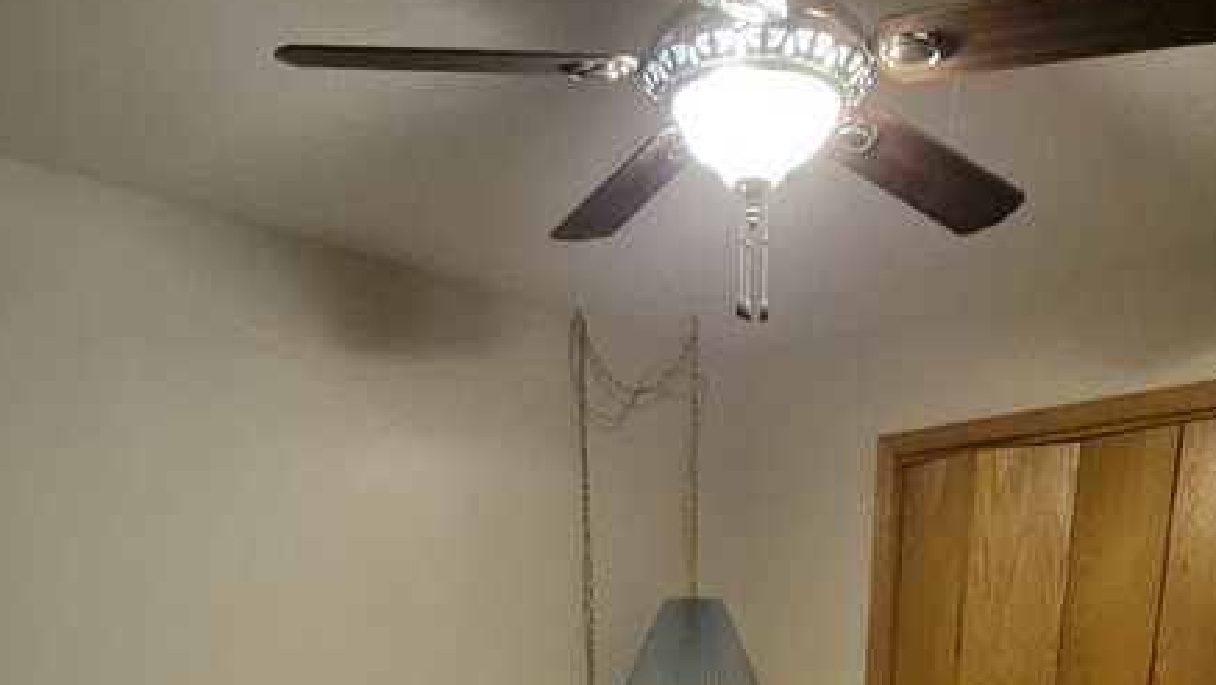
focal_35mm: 35
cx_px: 671
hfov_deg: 56.5
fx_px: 1129
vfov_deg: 24.0
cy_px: 1105
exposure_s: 1/60
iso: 1250
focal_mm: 1.74
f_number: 2.2
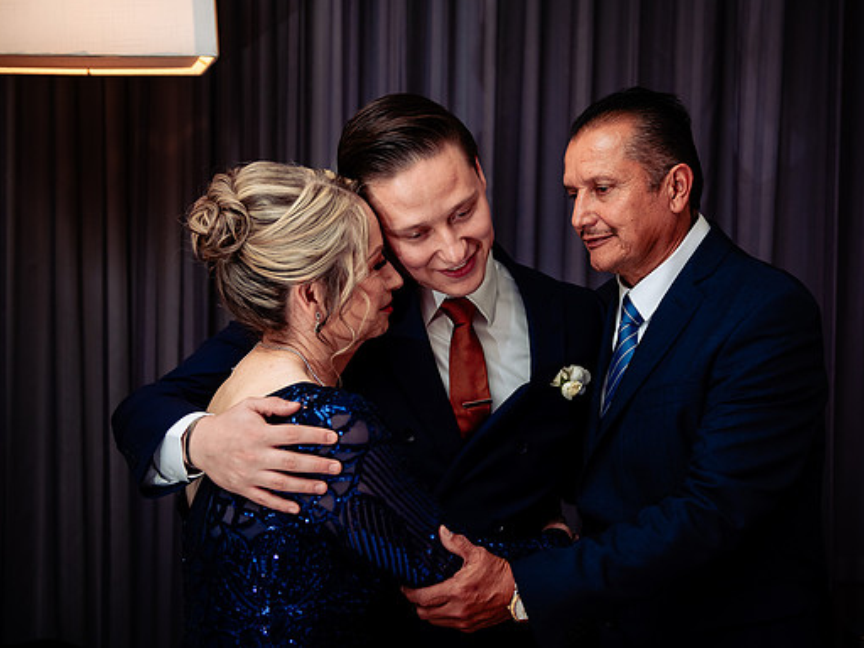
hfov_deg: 33.2
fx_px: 1448
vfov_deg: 25.2
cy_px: 323
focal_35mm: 58
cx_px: 504
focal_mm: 48
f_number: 2.8
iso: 400
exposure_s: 1/125
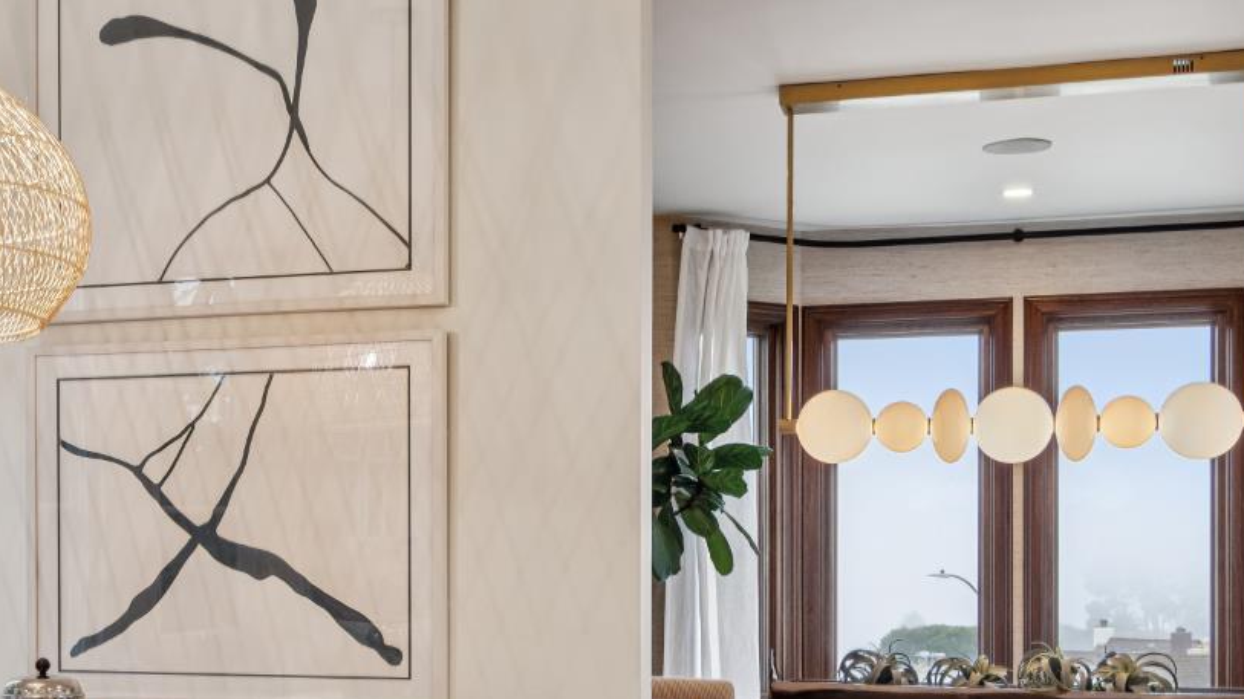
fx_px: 1913
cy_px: 604
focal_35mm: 58
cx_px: 379
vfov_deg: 20.4
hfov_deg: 35.5
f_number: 16
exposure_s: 1/25
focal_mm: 30
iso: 640
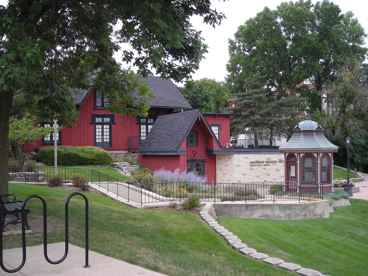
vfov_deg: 37.7
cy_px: 138
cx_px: 184
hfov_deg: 49.0
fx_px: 404
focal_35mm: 38
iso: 50
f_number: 3.2
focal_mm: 6.3
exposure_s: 1/154
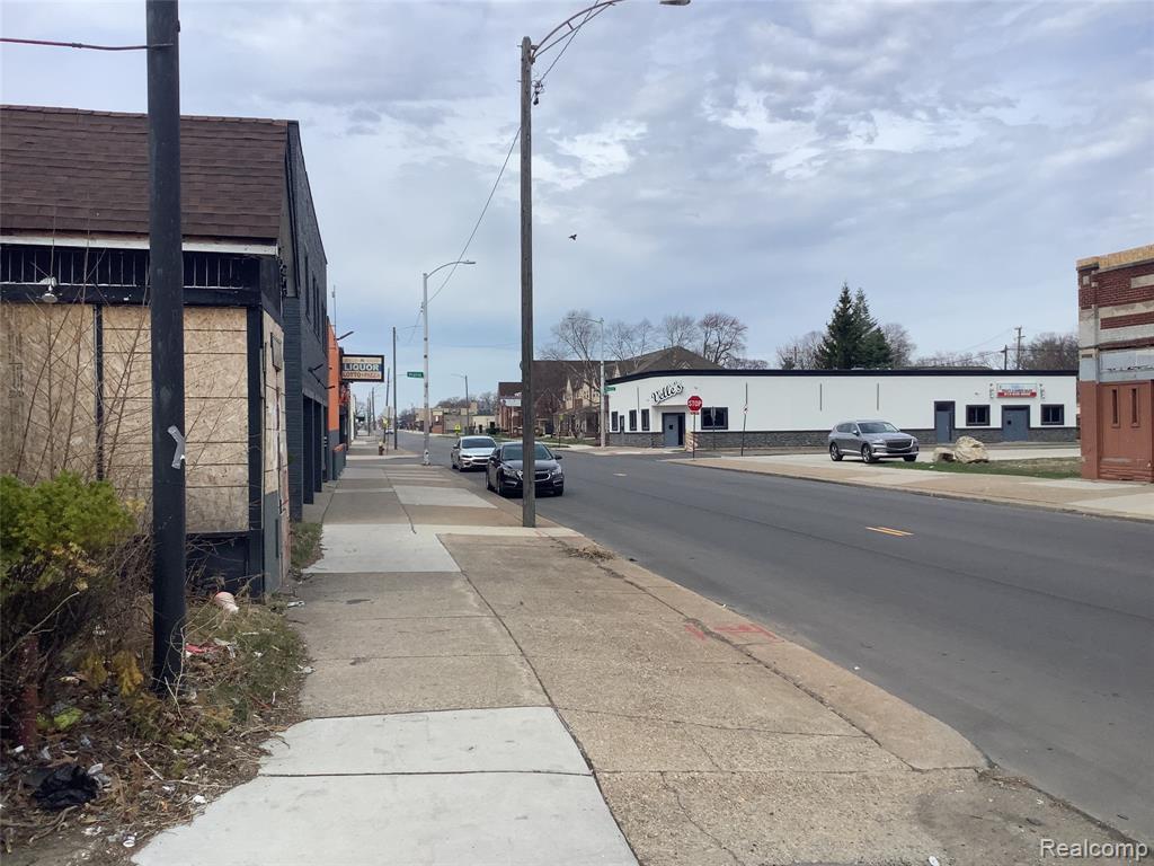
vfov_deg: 45.4
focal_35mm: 31
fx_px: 1033
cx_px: 577
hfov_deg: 58.4
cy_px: 433
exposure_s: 1/1538
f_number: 2.4
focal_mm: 3.3
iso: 25
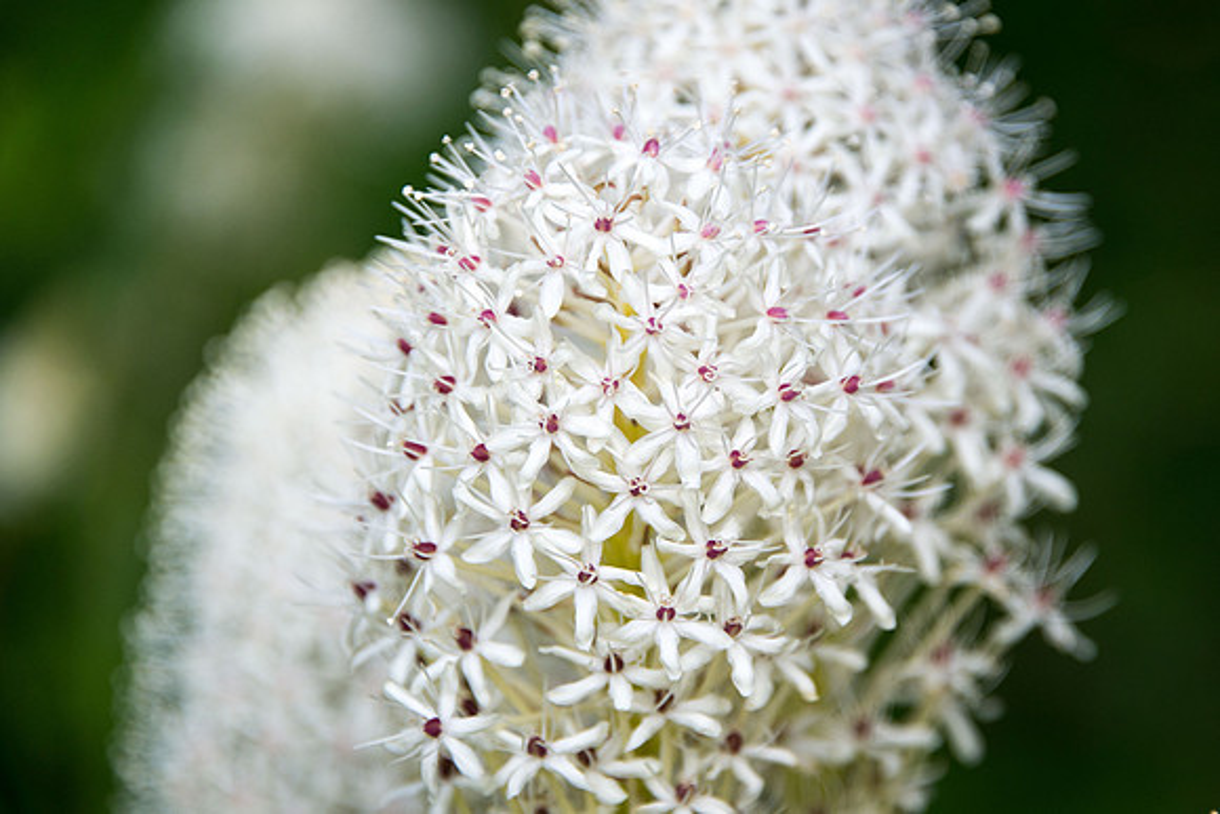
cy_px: 407
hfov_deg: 5.9
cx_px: 707
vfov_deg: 4.0
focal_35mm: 347
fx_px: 11778
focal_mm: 300
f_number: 5.6
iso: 500
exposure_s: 1/800
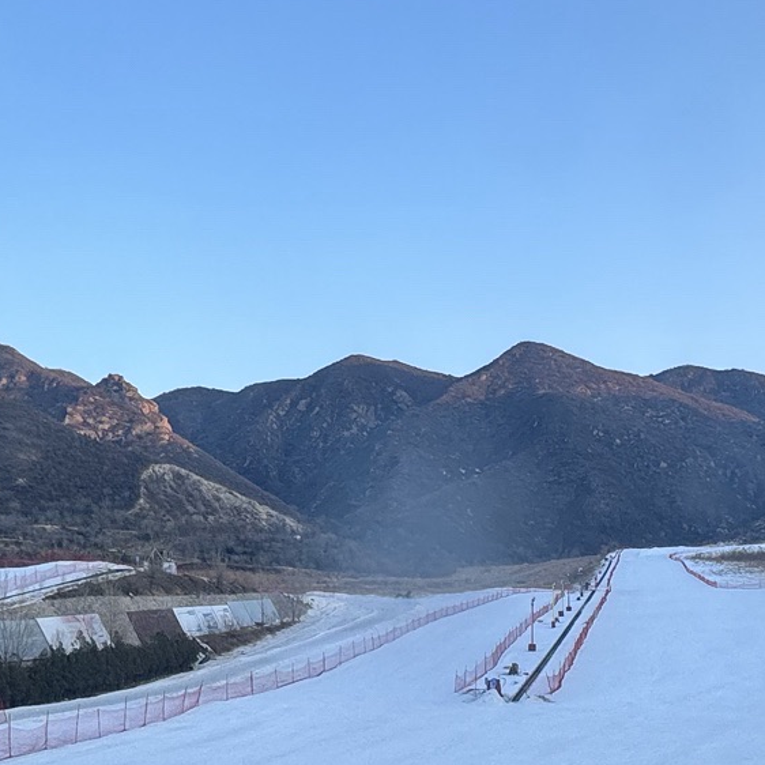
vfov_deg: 36.6
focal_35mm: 44
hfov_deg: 37.1
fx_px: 1100
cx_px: 606
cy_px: 647
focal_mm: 2.22
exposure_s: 1/314
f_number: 2.2
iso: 40
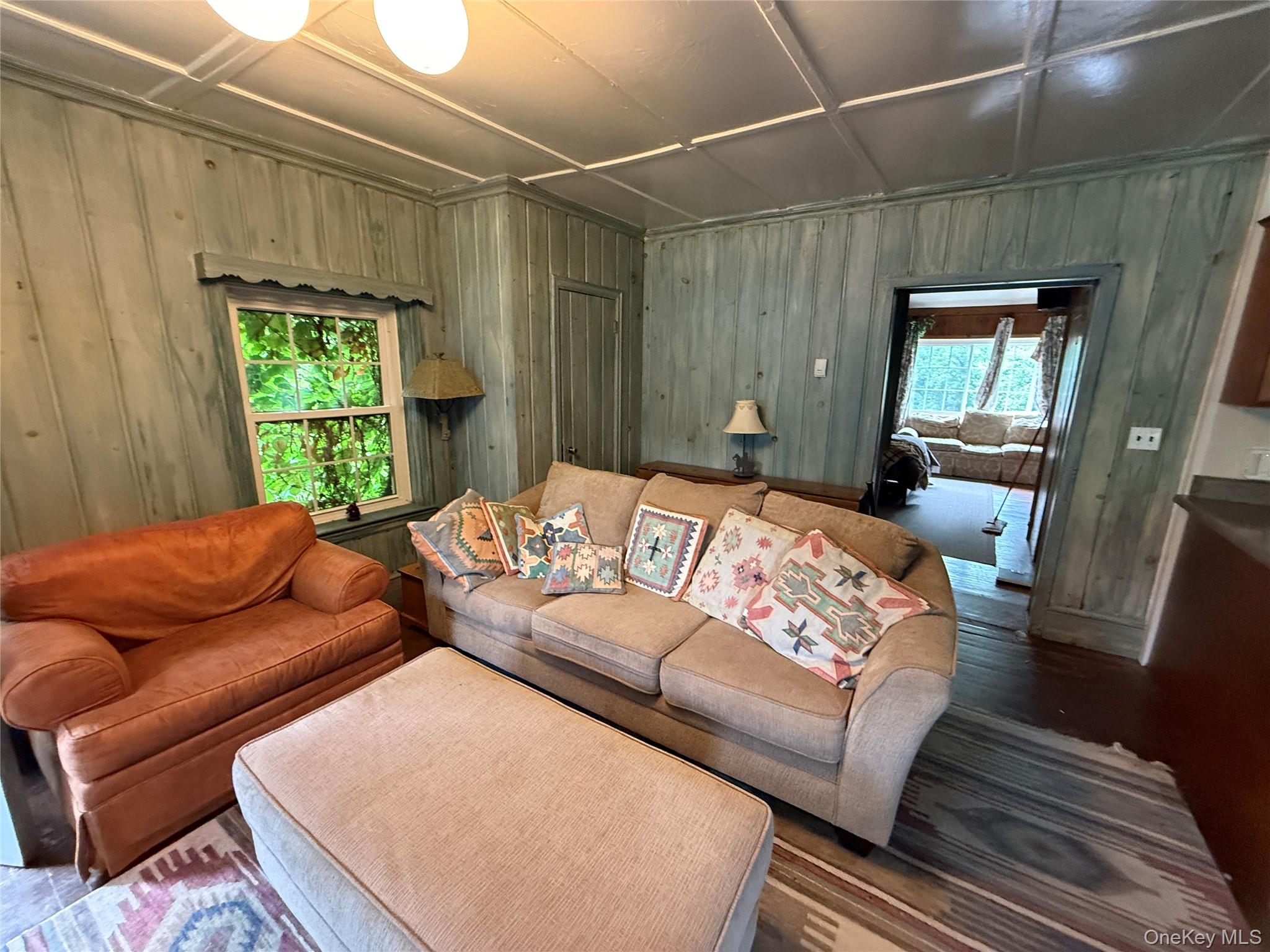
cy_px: 476
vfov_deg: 85.7
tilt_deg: -12.3
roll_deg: -1.3
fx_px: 514
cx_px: 635
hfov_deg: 102.1
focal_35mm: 14
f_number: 2.2
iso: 640
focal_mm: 2.22
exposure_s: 1/60
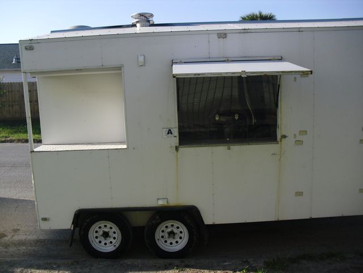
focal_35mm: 36
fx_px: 378
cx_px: 182
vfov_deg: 39.7
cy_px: 136
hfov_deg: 51.4
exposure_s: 1/100
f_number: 7.8
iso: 100
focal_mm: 6.3
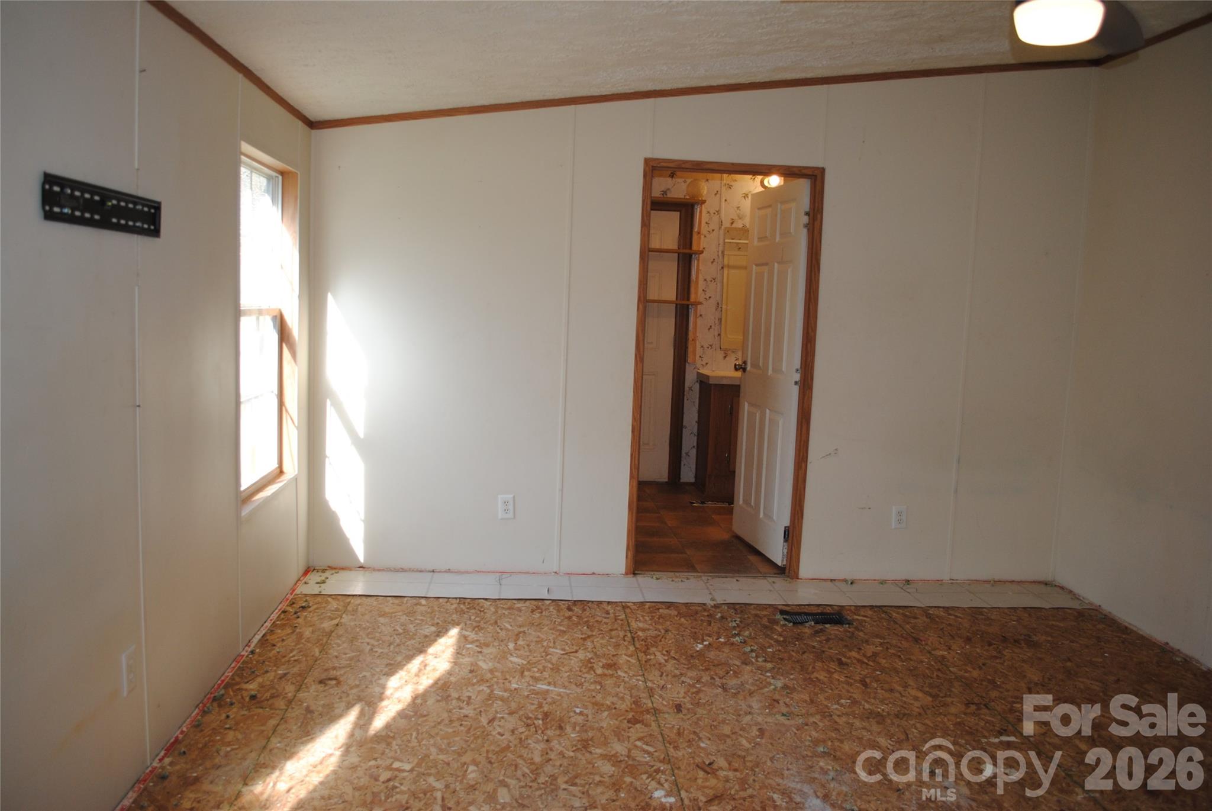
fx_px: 910
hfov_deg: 67.3
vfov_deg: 48.0
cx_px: 606
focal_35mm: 27
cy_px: 406
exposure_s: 1/100
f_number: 3.5
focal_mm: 18
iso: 200
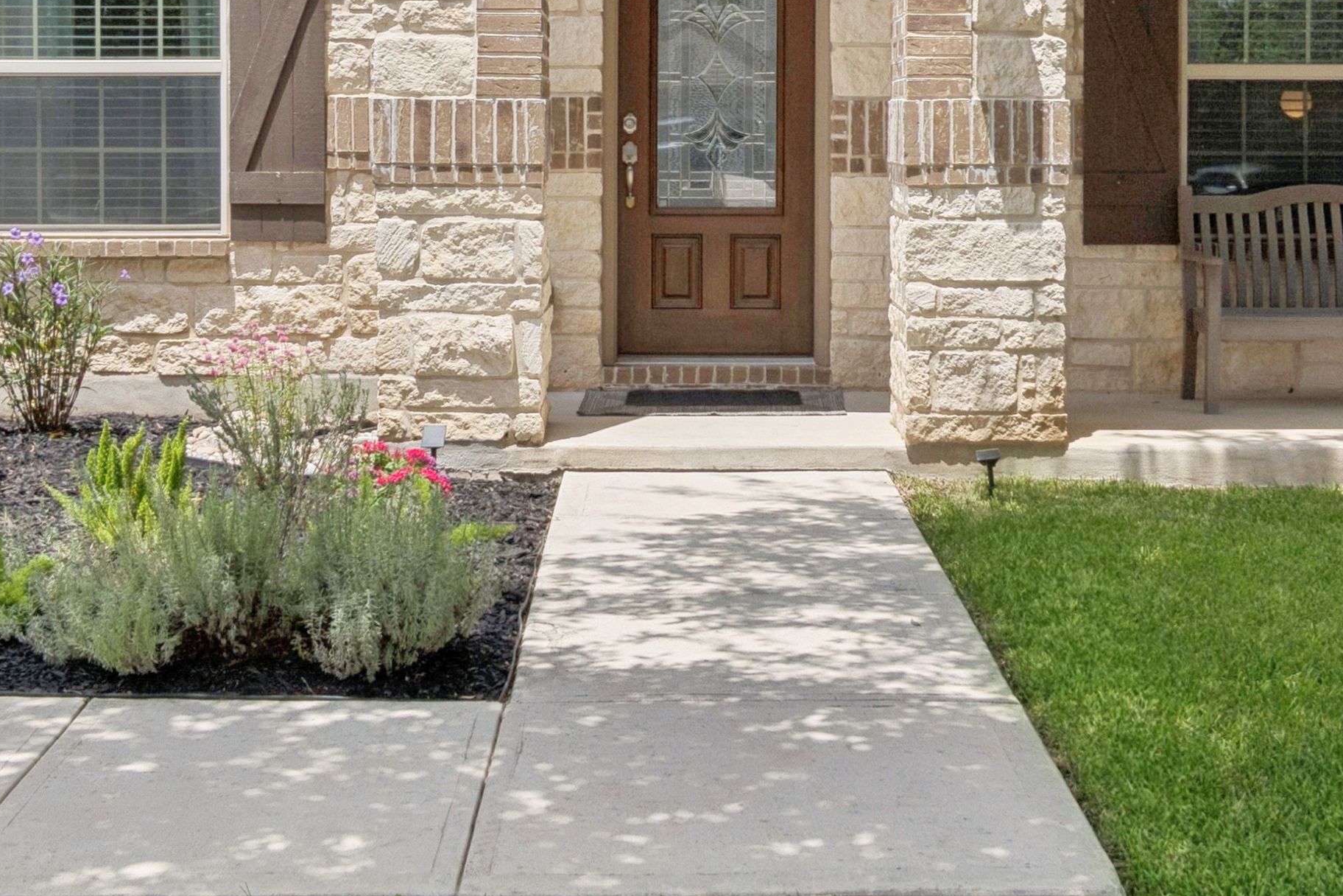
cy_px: 120
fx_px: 2164
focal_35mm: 58
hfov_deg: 34.5
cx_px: 707
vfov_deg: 22.9
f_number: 10
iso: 100
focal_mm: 13
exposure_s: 1/500
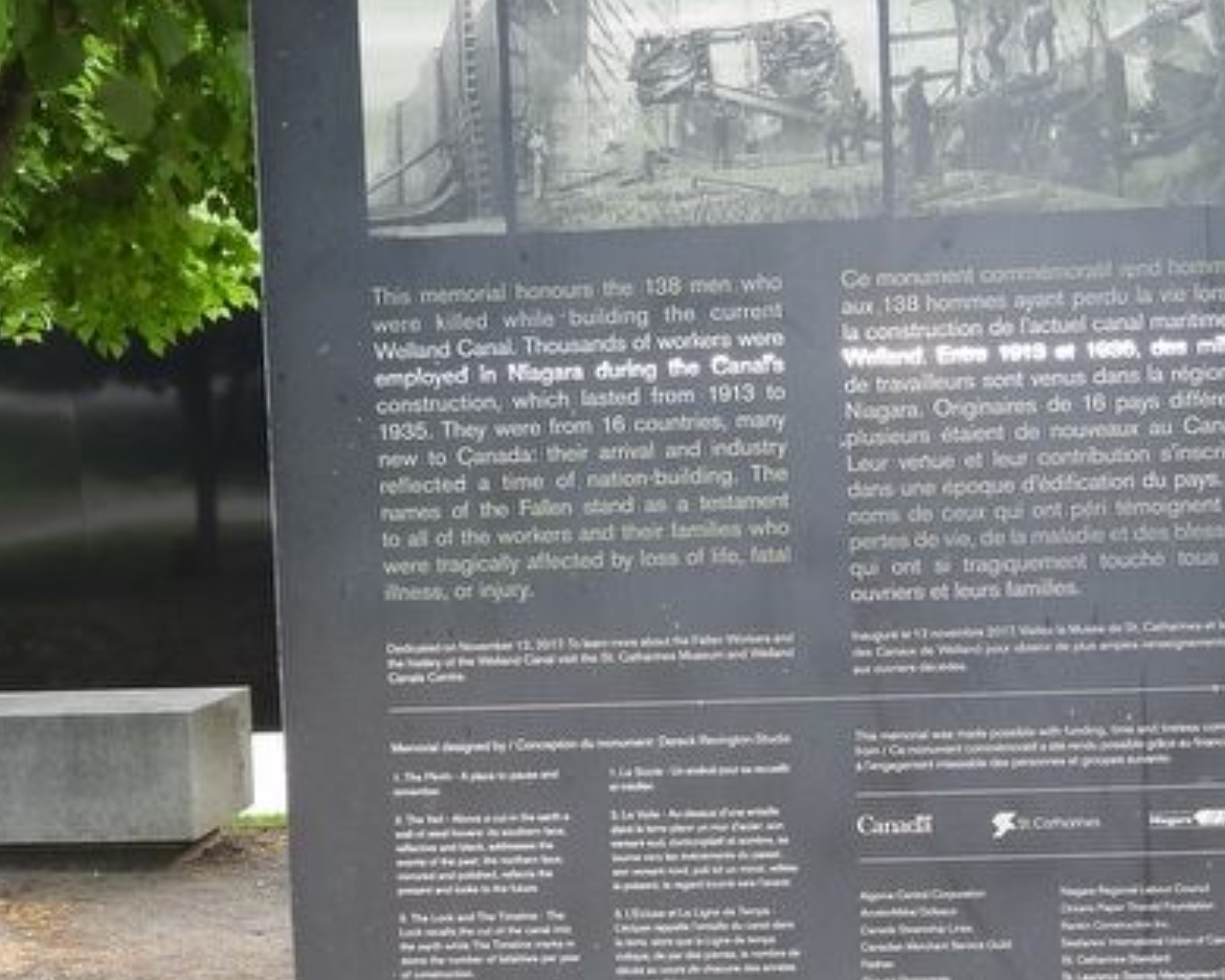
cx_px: 735
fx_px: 2538
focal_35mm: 70
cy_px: 638
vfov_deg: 21.8
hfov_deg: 27.1
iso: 100
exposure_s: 1/80
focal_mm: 6.3
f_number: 3.2
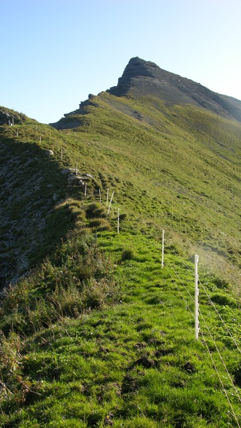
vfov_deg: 51.6
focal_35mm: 39
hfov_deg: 30.4
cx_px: 103
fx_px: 443
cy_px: 217
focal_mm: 8.9
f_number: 5
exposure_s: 1/155
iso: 50
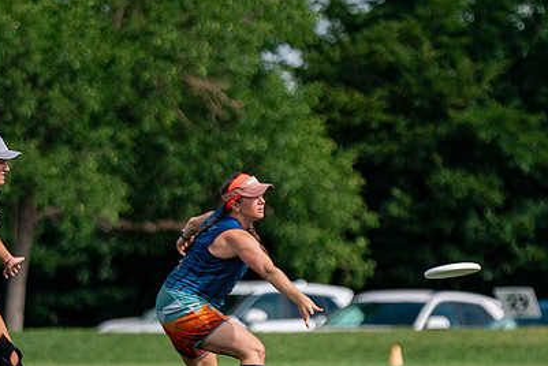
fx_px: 8865
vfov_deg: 2.4
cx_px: 292
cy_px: 298
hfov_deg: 3.5
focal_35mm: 582
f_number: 2.8
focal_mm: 200
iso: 500
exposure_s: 1/12800
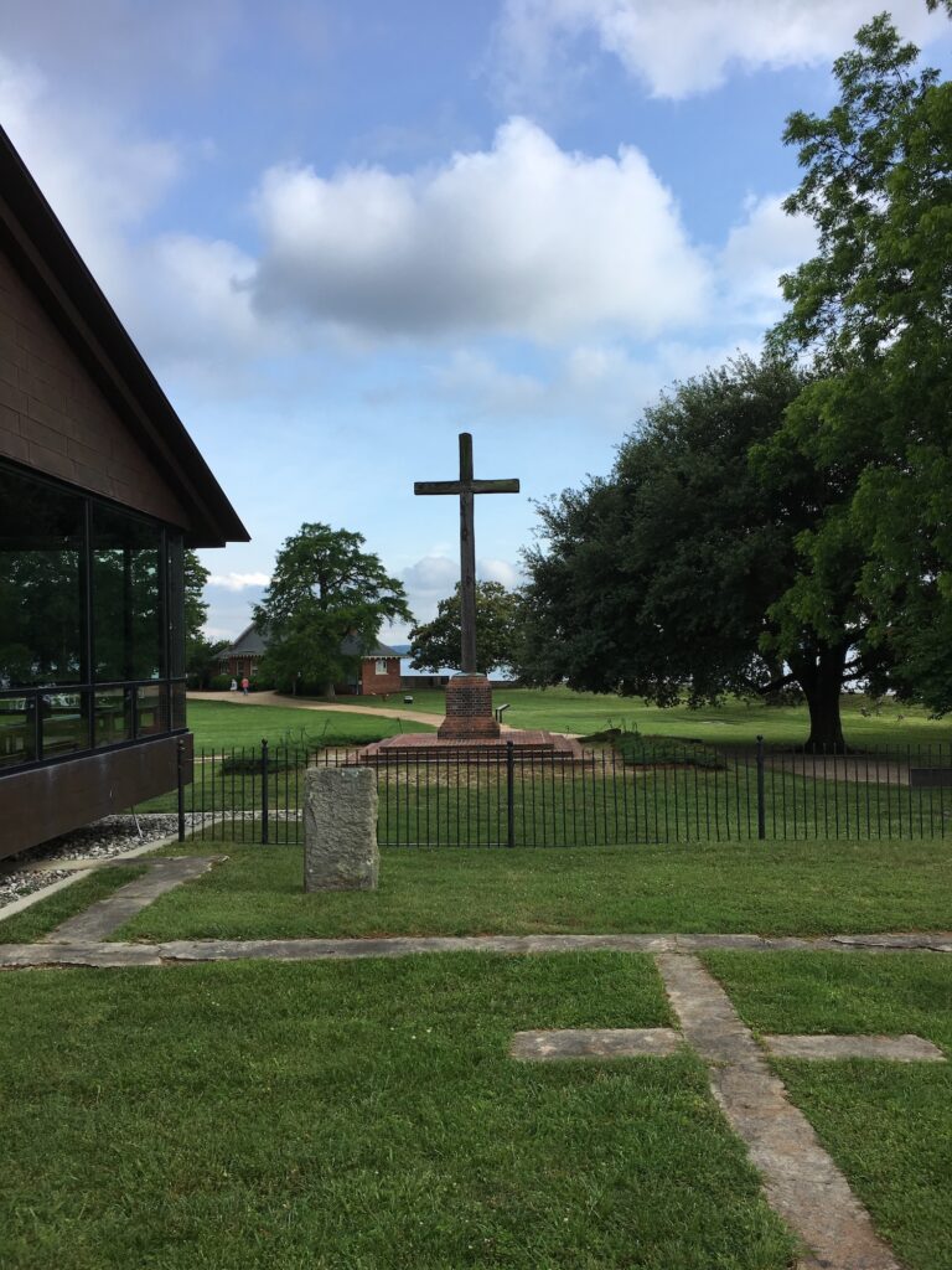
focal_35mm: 29
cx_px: 476
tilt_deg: +0.6
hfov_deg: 48.2
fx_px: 1063
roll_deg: +0.9
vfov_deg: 61.7
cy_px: 635
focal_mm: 4.15
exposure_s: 1/962
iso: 25
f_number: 2.2
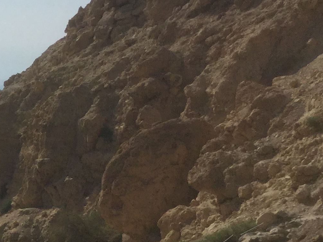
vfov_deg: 14.6
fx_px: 933
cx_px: -193
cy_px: 232
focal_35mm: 100
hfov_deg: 17.3
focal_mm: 3.3
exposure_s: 1/3891
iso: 25
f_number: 2.4
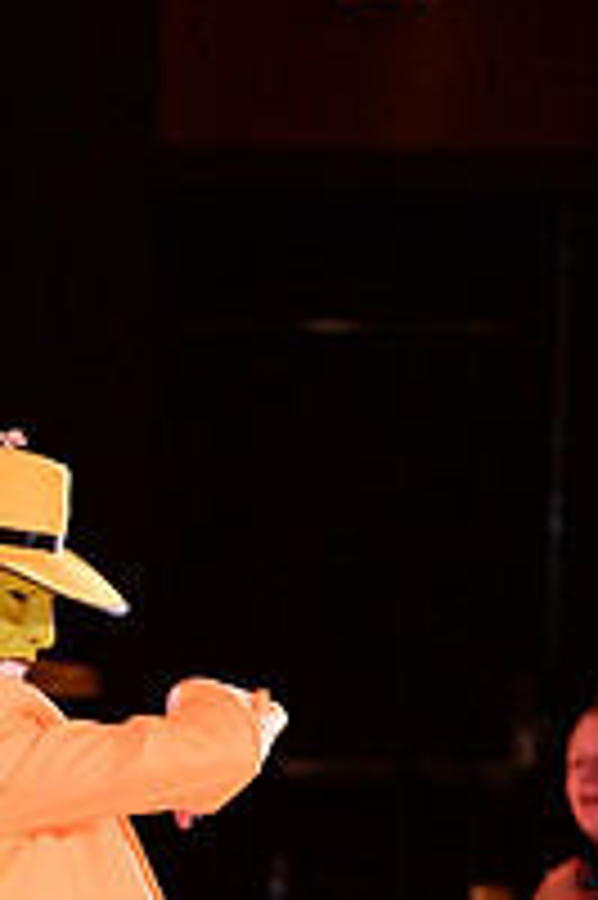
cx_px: -106
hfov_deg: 2.4
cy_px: 1184
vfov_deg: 3.6
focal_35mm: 579
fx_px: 14451
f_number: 5.6
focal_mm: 200
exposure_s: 1/250
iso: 4000
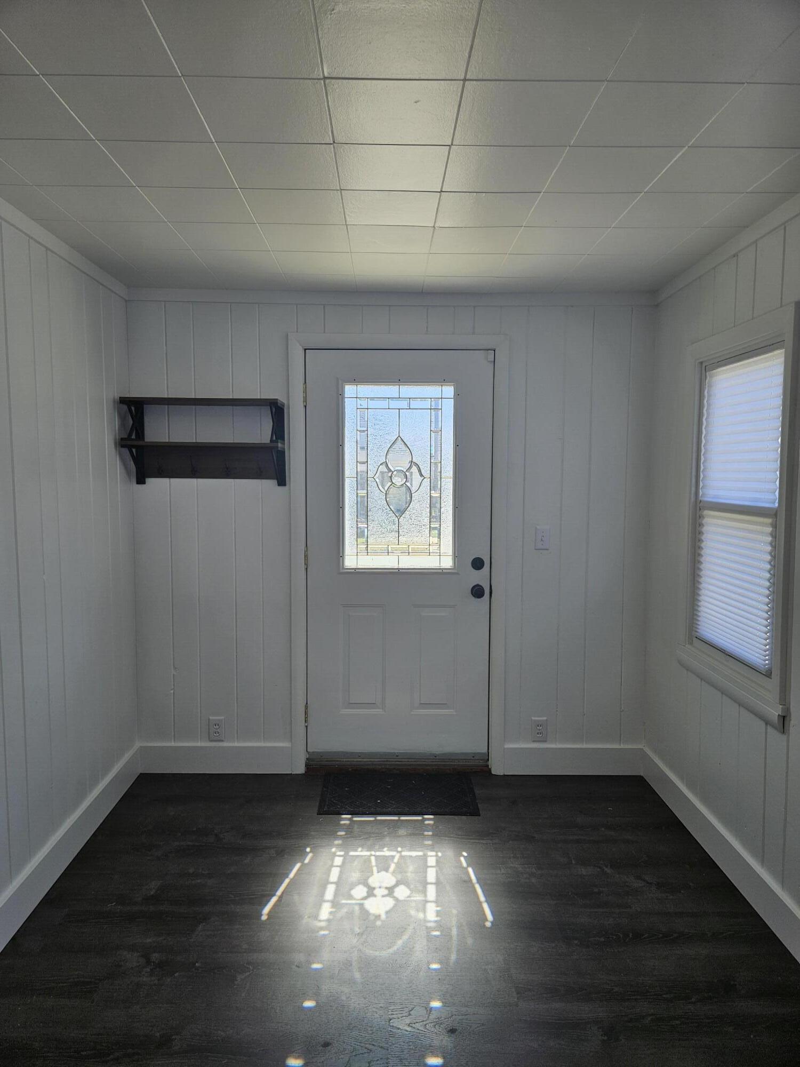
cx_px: 400
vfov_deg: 73.9
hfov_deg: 58.9
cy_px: 534
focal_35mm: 23
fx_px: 709
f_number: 1.8
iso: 25
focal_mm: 5.4
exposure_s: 1/189
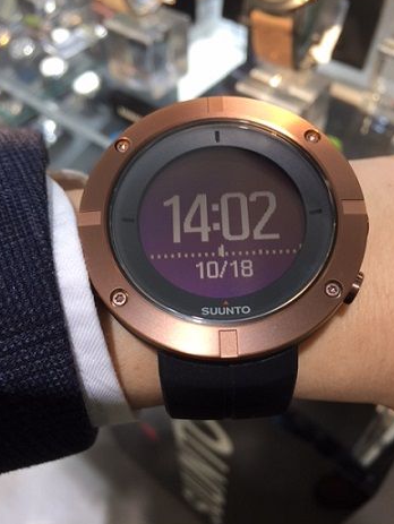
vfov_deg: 59.9
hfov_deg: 46.9
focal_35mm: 30
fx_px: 455
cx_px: 196
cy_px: 260
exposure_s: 1/40
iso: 40
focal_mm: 4.15
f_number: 2.2
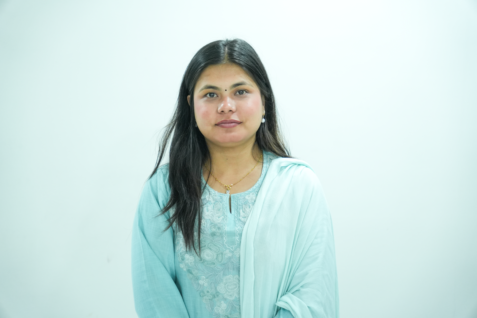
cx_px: 238
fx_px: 765
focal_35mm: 58
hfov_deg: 34.6
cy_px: 159
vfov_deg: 23.5
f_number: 2.8
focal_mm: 38.5
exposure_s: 1/125
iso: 1250
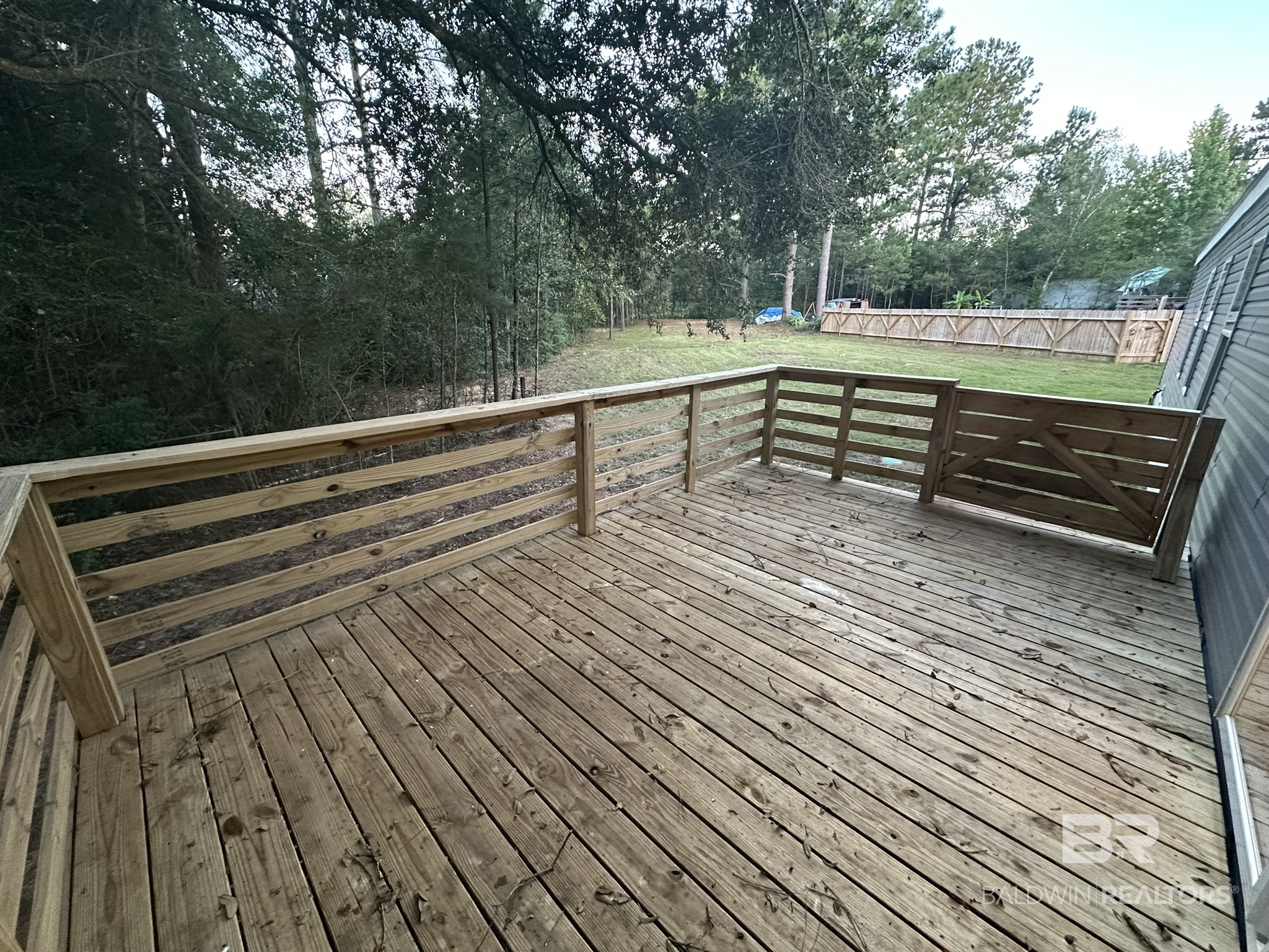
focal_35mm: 14
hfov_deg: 102.1
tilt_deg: -17.9
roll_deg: -0.1
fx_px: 513
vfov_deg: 85.7
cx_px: 634
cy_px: 476
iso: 500
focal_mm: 2.22
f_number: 2.2
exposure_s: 1/60
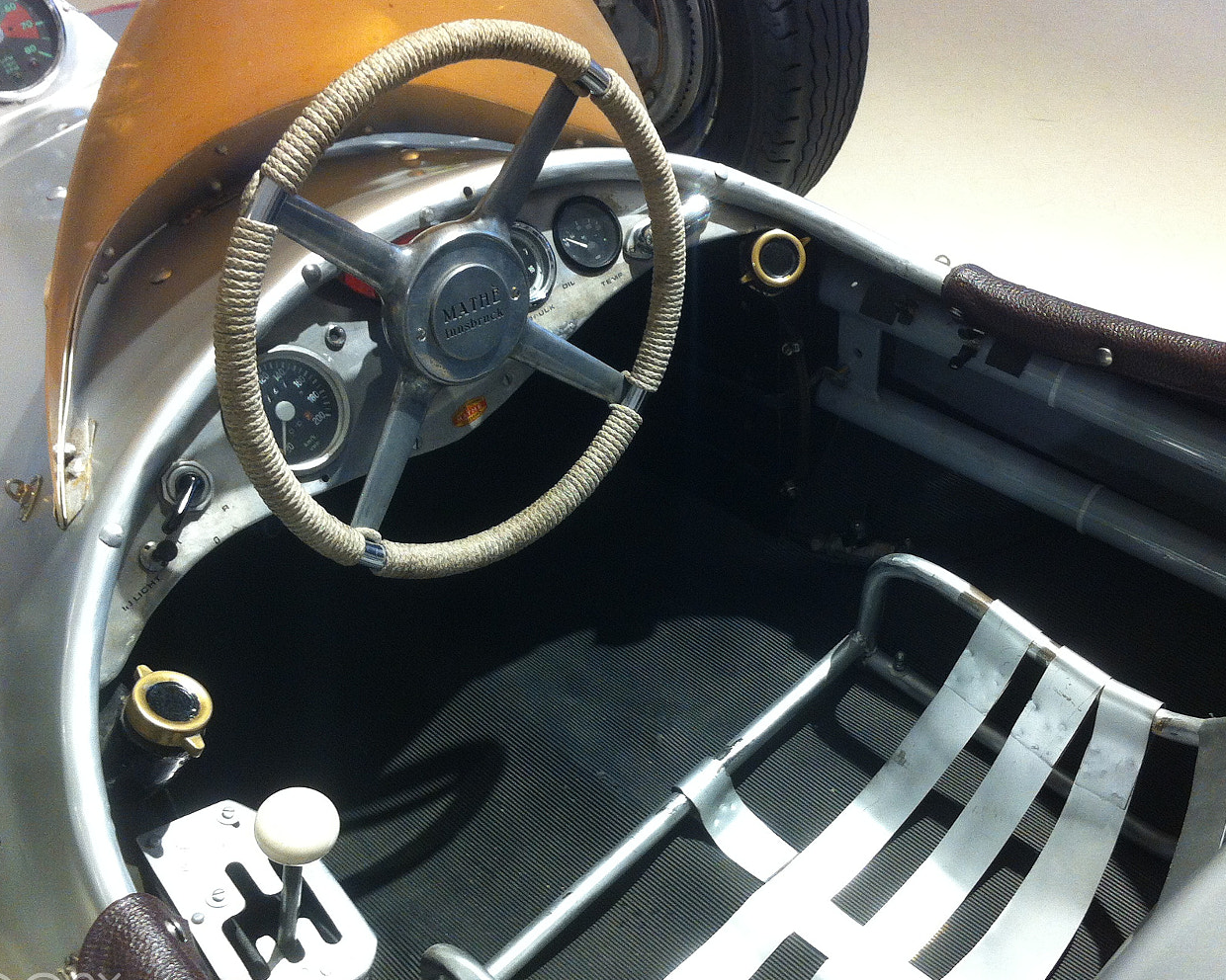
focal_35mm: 44
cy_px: 535
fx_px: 1597
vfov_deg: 34.1
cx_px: 666
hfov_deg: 42.0
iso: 125
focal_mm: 3.85
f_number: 2.8
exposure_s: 1/17
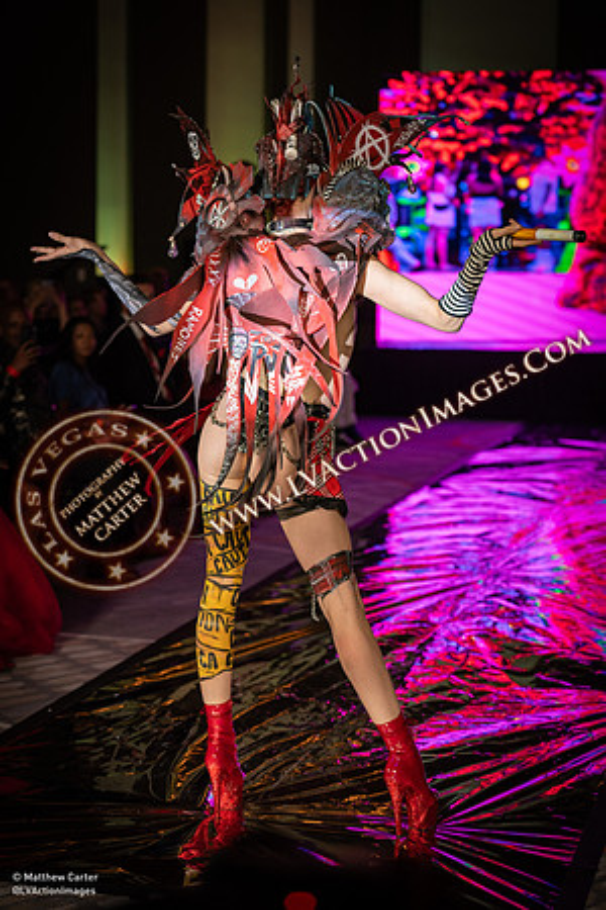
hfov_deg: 19.5
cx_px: 303
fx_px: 1767
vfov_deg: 28.8
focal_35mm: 70
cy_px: 455
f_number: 2.8
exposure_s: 1/500
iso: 1250
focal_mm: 70
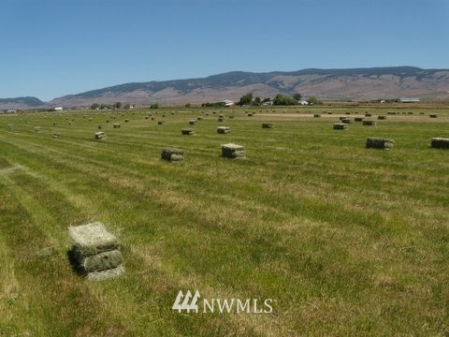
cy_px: 168
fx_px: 467
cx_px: 224
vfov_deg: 39.7
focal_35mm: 36
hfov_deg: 51.4
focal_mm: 6.4
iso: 80
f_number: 8.5
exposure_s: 1/250
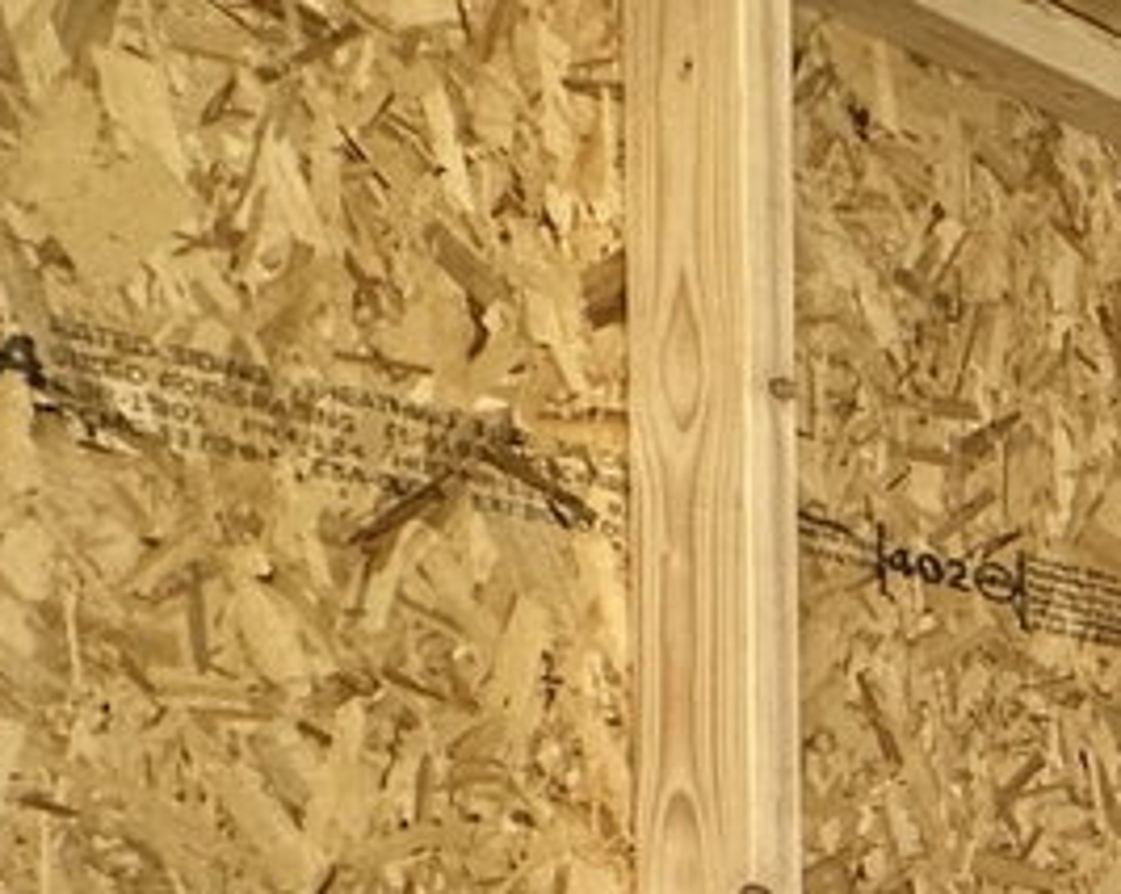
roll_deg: -1.4
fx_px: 2718
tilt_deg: -3.1
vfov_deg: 17.4
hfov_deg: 13.4
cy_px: 1205
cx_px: 2960
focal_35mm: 82
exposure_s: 1/99
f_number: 2.2
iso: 100
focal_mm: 2.22
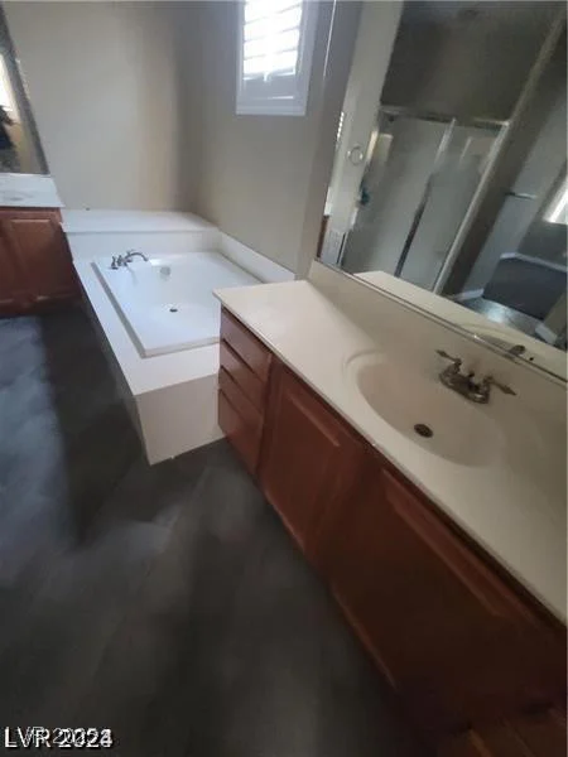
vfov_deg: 106.2
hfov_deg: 89.9
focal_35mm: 13
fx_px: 284
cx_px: 284
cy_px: 378
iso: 800
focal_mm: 2.2
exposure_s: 1/24
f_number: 2.2
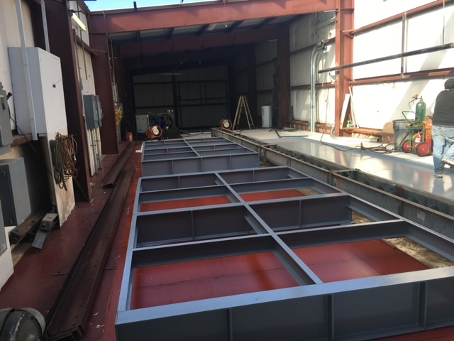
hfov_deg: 61.7
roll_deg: +2.6
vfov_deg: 48.2
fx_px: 380
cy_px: 170
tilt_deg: -8.6
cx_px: 227
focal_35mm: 29
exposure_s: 1/392
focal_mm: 4.15
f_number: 2.2
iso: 25
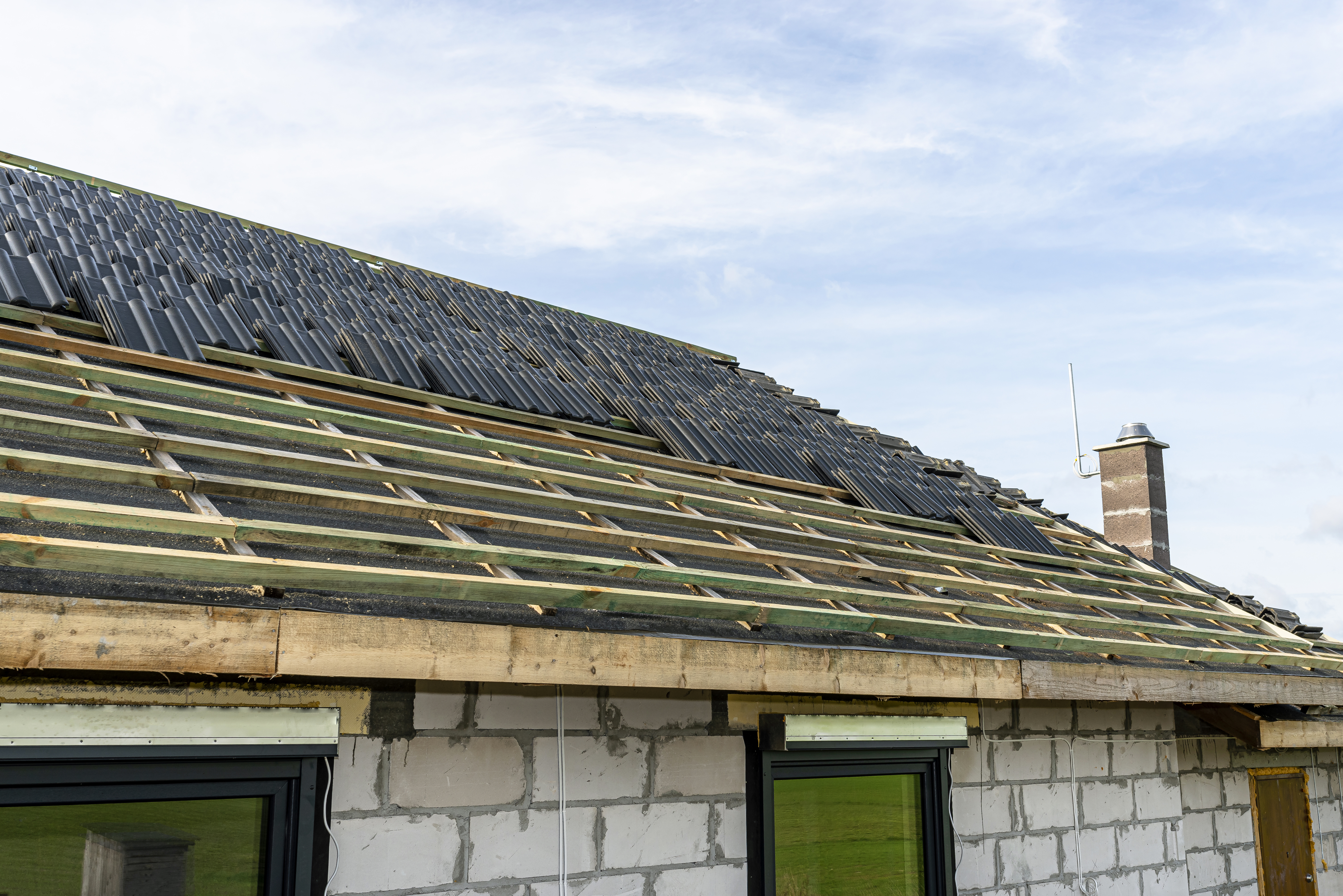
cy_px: 448
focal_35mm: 35
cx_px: 672
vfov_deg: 37.9
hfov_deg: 54.4
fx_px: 1306
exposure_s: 1/160
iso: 125
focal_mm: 35
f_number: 8
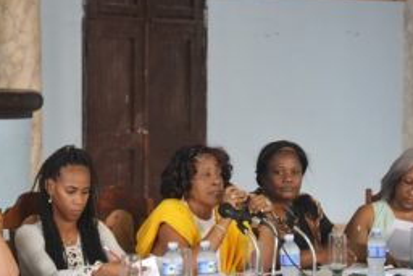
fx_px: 1699
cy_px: 211
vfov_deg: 9.3
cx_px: 221
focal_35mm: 148
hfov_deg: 13.9
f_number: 4.5
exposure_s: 1/30
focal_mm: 62
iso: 1600
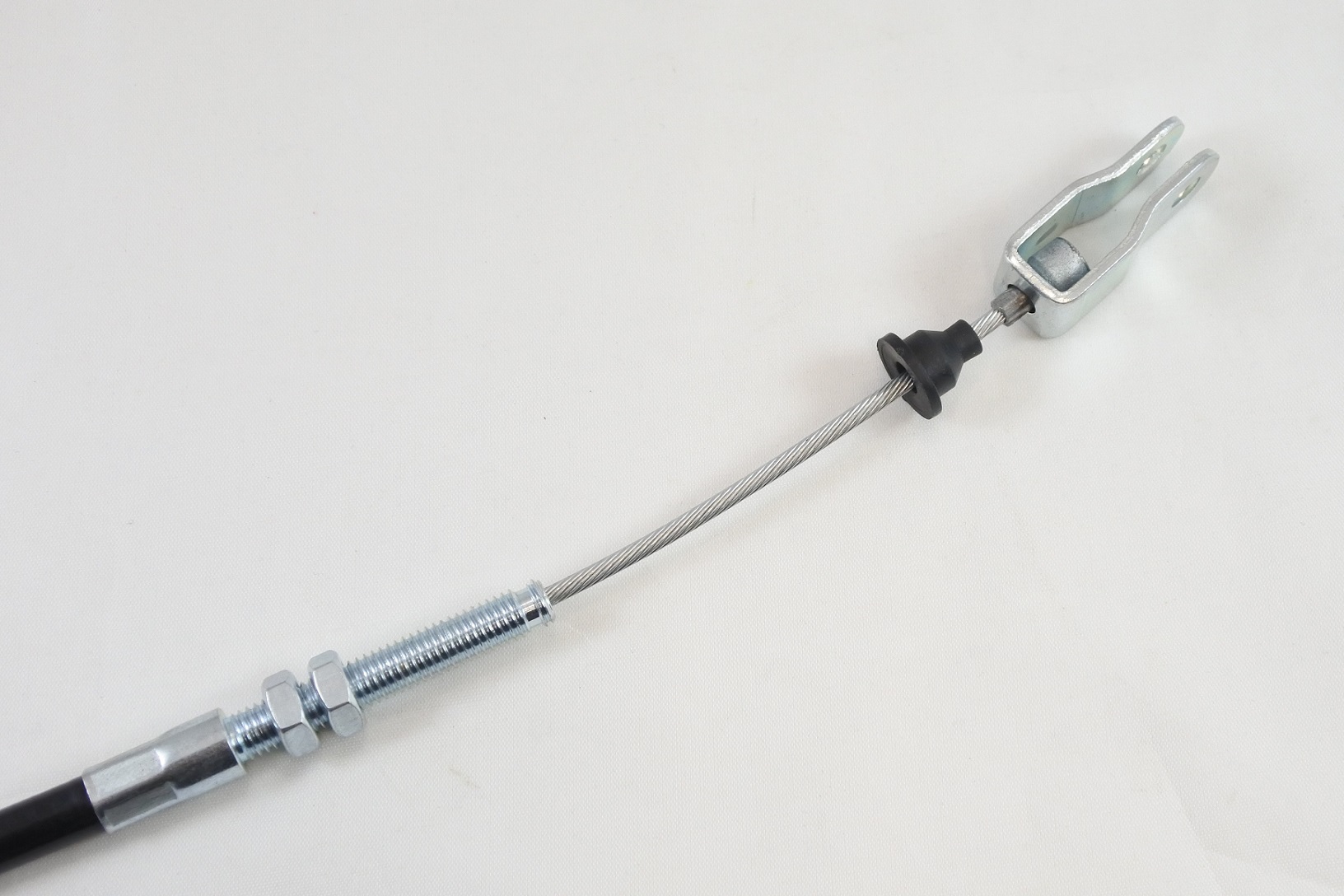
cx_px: 672
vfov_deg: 28.1
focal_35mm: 48
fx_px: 1792
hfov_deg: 41.1
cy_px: 448
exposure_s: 1/125
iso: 400
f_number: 4.5
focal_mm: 18
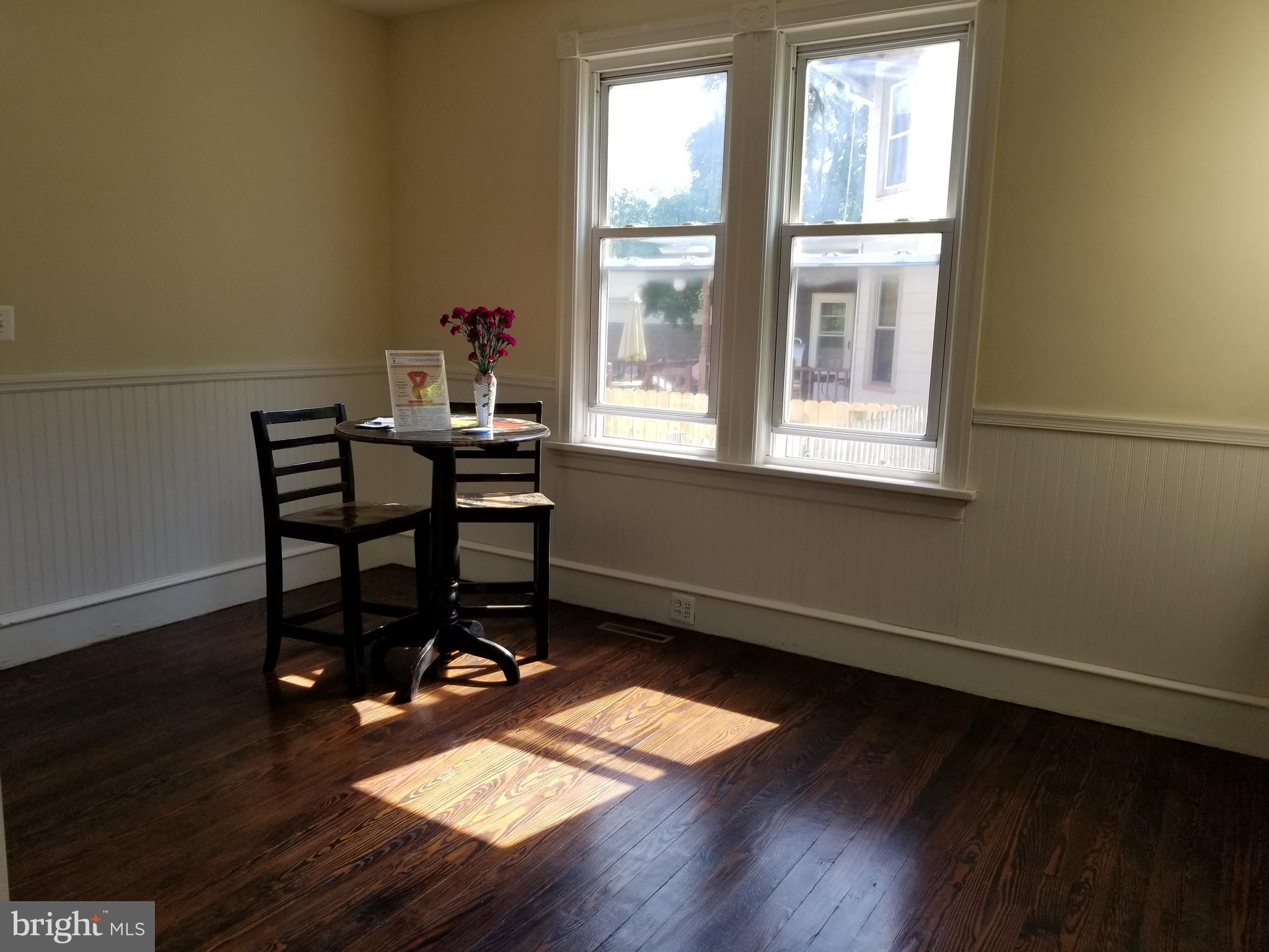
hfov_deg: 67.3
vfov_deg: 53.1
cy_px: 476
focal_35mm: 26
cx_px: 634
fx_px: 953
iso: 50
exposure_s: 1/221
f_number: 1.7
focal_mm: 4.25
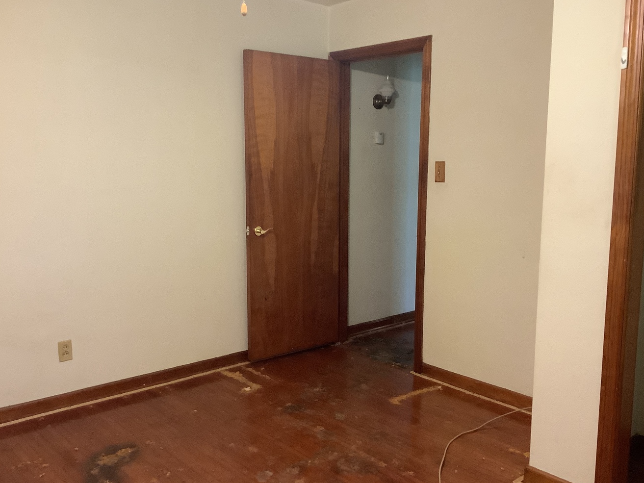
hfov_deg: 54.0
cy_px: 244
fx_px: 633
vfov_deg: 41.8
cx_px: 326
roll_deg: -1.2
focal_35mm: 34
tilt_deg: -8.7
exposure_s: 1/40
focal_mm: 3.3
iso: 320
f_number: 2.4
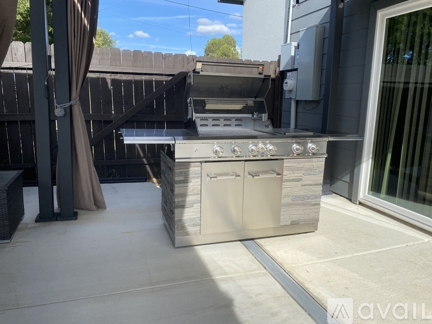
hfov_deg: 67.3
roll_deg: -1.0
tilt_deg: -10.6
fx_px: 324
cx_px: 216
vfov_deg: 53.0
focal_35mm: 26
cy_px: 162
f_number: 1.8
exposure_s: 1/2268
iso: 32
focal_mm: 4.25
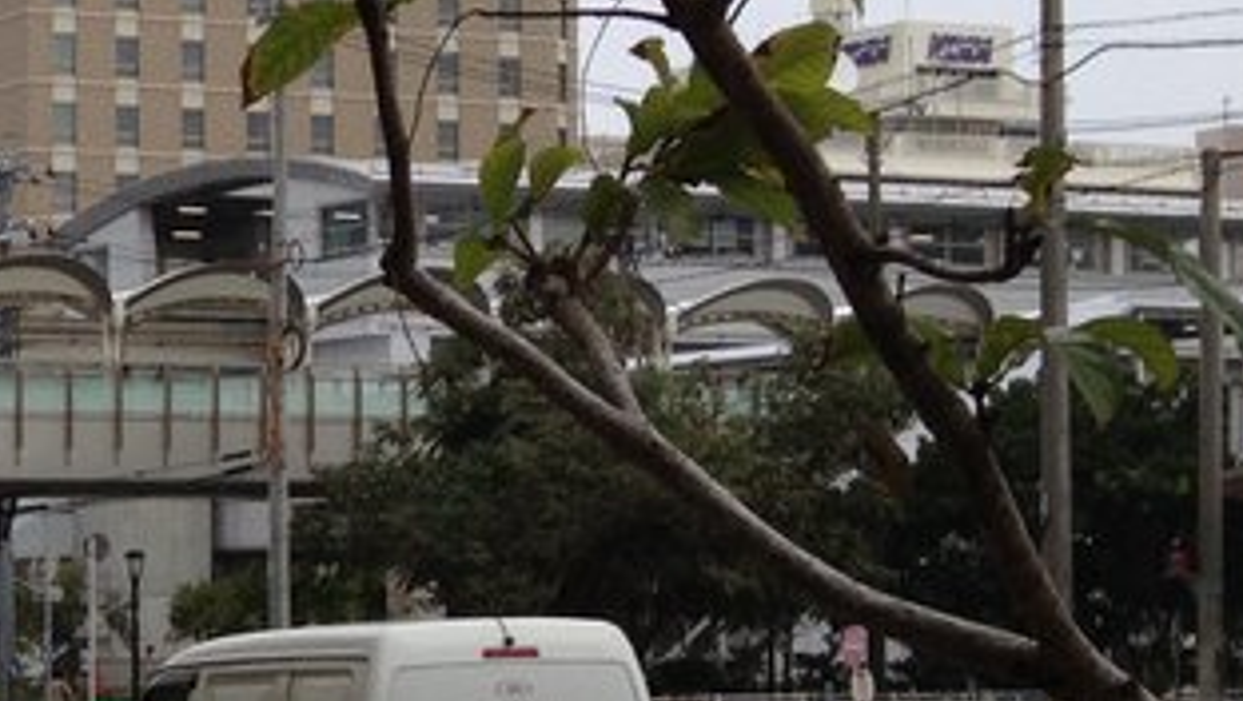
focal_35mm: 125
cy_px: 625
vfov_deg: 9.7
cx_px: -673
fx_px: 4123
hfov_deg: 15.7
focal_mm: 4.28
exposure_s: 1/557
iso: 50
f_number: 2.4
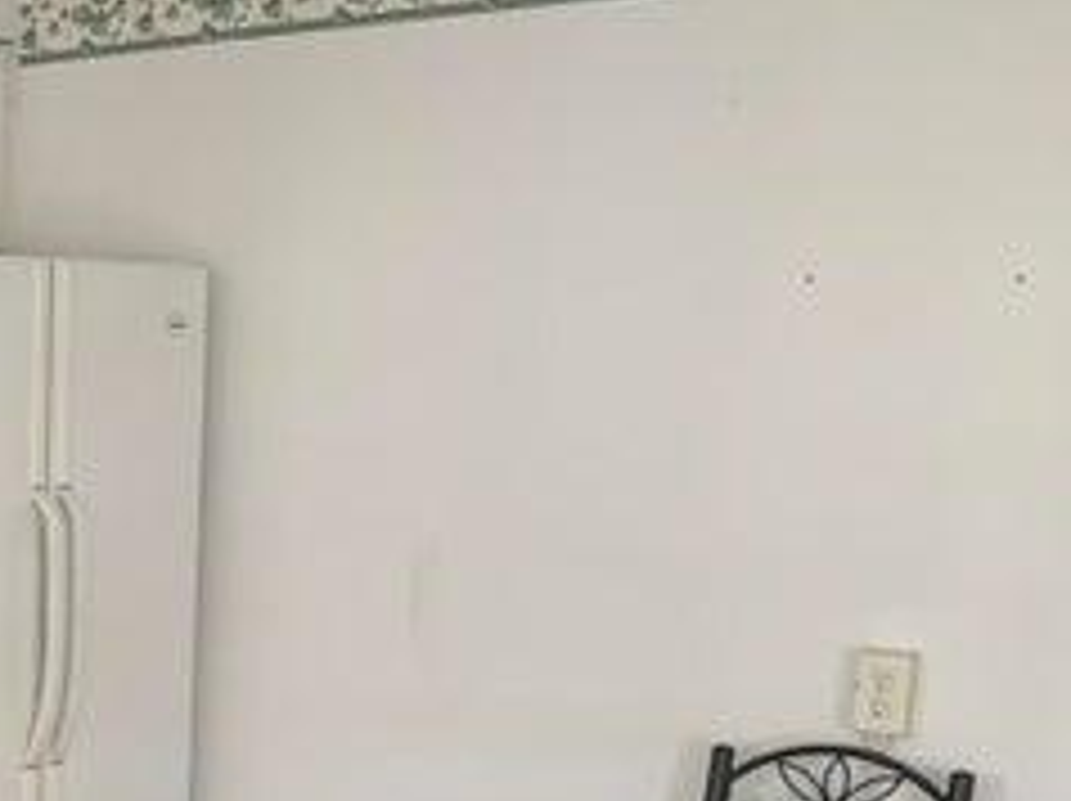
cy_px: 855
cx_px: -261
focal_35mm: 70
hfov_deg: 24.7
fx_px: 2164
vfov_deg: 20.1
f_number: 1.8
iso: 200
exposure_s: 1/60
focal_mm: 4.25
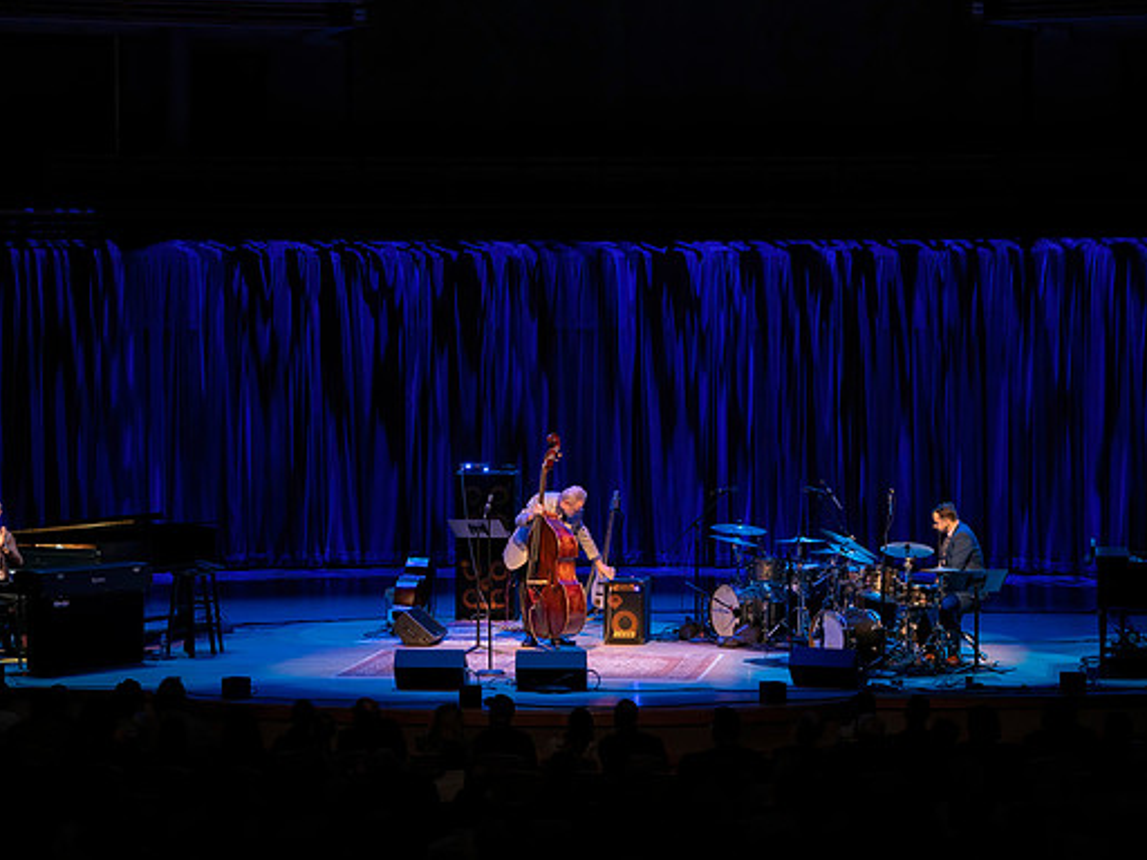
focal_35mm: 109
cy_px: 429
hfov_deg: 18.0
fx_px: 3612
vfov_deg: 13.6
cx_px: 558
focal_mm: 100
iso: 2000
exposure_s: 1/125
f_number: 5.6
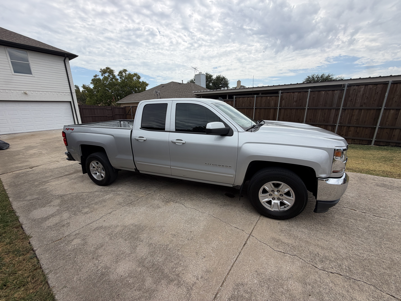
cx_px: 200
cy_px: 150
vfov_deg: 85.7
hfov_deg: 102.1
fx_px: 162
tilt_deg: -16.4
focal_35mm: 14
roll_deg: +0.4
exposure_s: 1/914
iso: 20
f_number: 2.2
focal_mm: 2.22
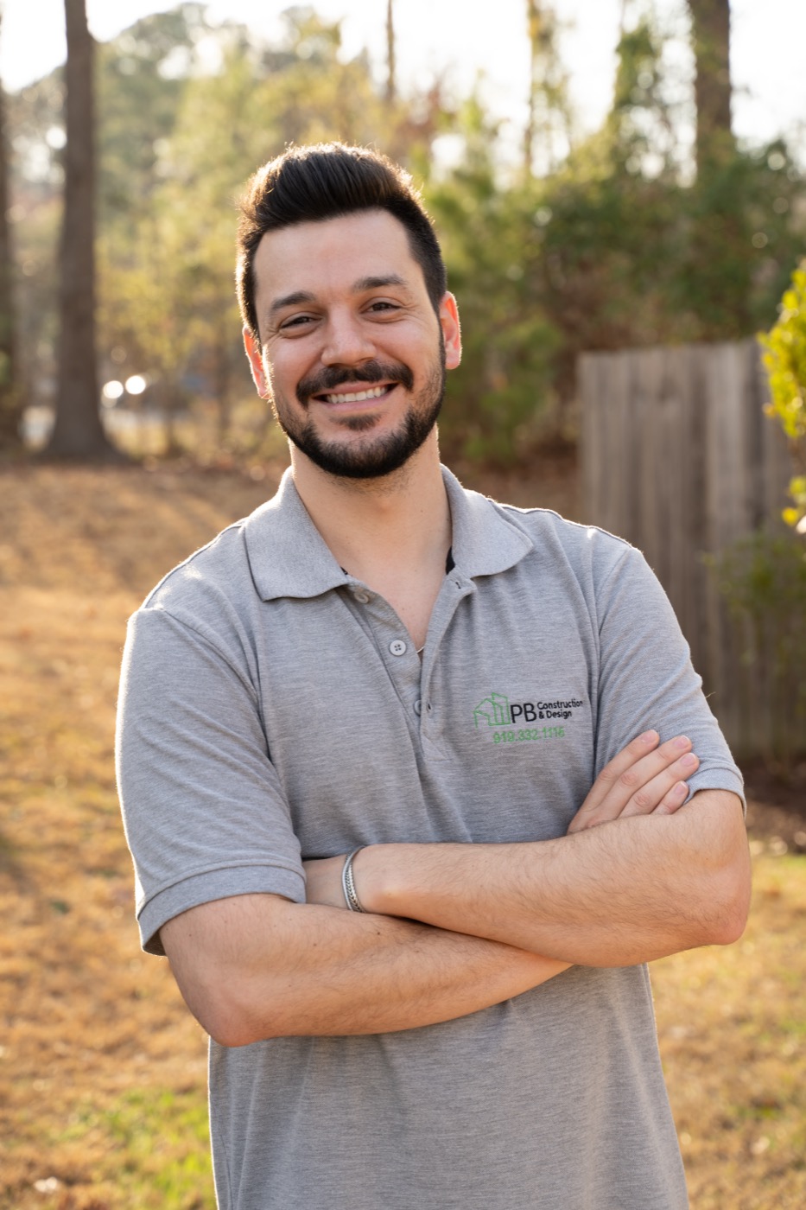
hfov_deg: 19.2
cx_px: 403
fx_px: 2385
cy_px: 605
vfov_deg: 28.5
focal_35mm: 71
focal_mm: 71
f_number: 5.6
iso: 100
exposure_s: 1/100
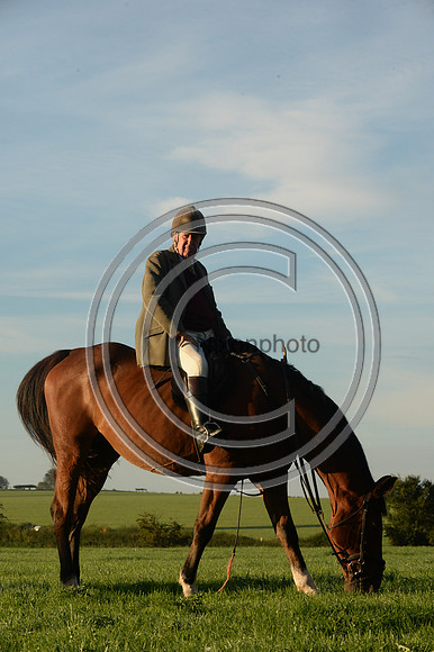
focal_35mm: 116
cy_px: 326
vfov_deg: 17.7
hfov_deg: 11.8
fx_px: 2100
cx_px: 217
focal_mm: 116
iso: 1600
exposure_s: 1/1000
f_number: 11
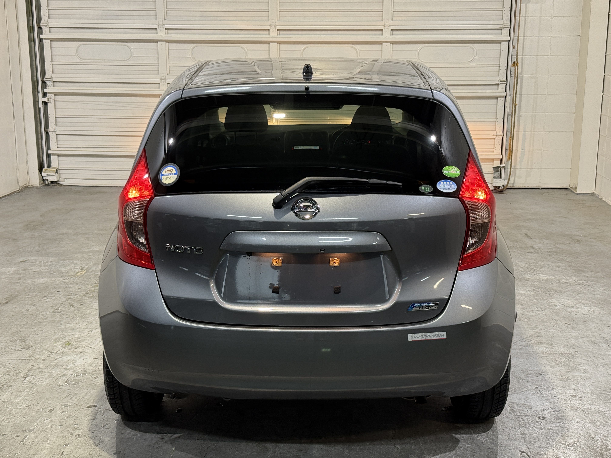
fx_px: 847
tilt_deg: -12.1
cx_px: 306
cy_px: 229
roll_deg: -0.1
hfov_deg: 39.7
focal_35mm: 48
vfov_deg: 30.3
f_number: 1.78
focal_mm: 6.76
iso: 200
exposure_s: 1/40
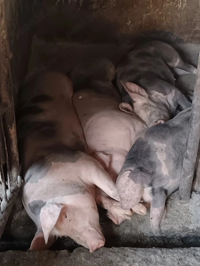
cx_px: 100
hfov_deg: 27.0
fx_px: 416
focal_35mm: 54
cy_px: 133
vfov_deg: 35.5
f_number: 1.9
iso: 918
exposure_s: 1/33.3
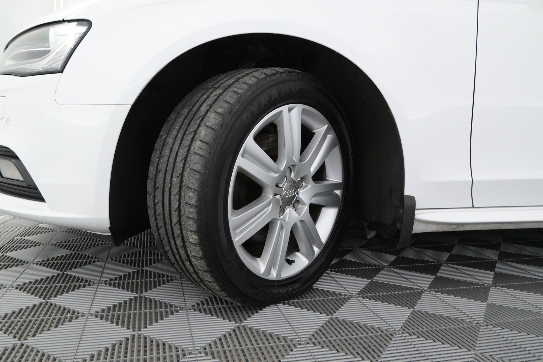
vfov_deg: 43.6
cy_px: 181
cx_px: 272
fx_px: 452
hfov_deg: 61.9
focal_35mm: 30
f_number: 5
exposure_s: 1/100
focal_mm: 20
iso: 2500
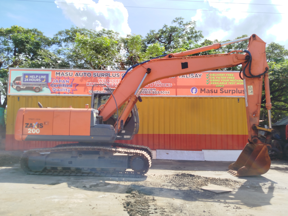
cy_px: 108
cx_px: 144
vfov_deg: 48.2
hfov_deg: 61.7
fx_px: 241
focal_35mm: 29
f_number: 1.7
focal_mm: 5.31
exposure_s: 1/703
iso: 50
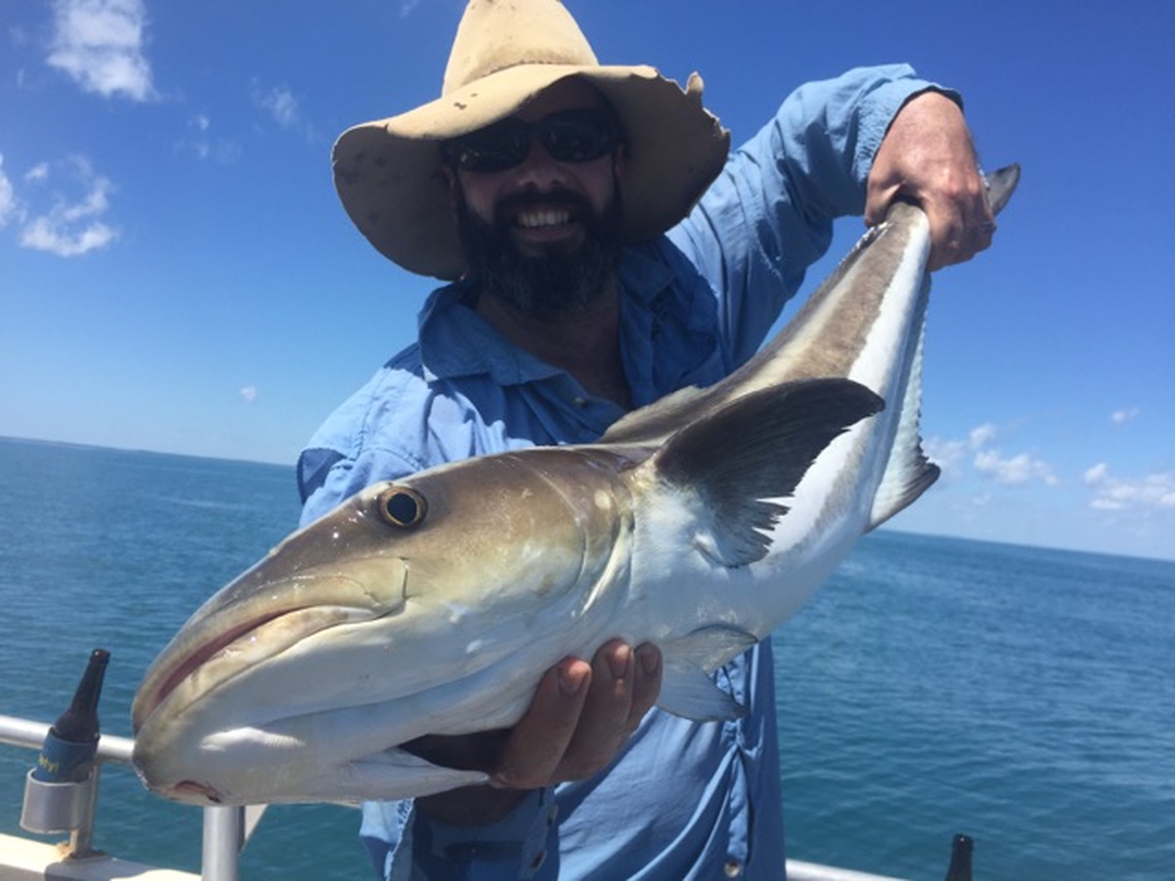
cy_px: 440
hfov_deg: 61.7
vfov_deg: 48.2
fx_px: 984
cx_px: 588
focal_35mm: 29
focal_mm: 4.15
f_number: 2.2
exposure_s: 1/1980
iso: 32
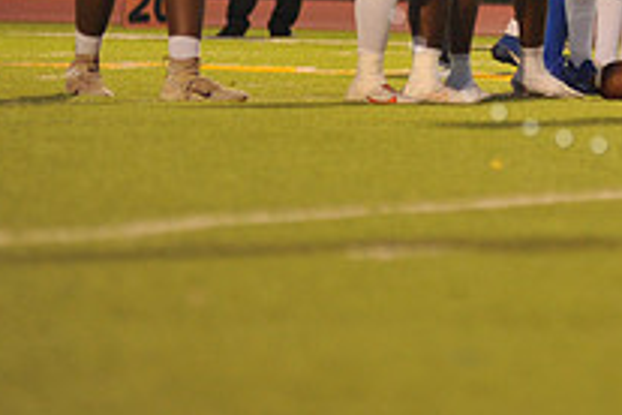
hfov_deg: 3.7
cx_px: 634
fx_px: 9692
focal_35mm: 561
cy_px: -135
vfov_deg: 2.4
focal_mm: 200
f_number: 2.8
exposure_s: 1/250
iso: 1600
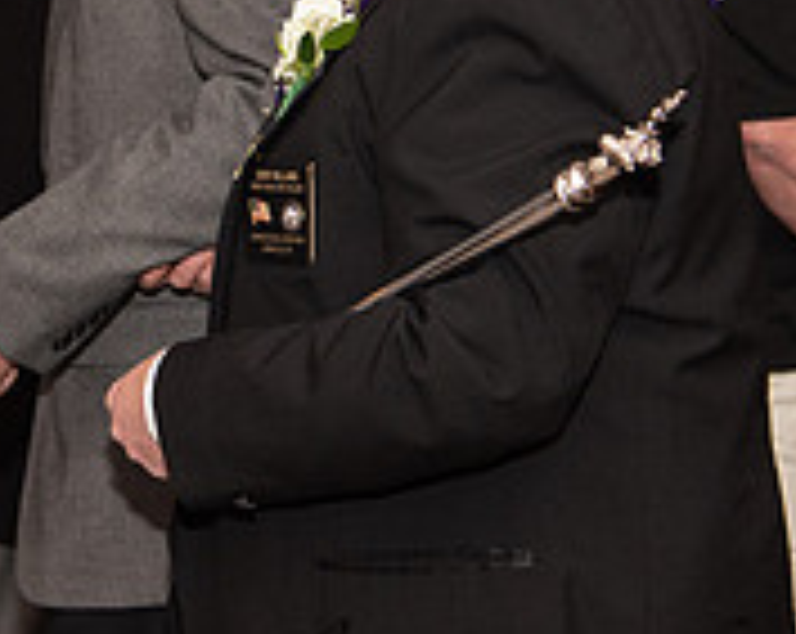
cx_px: 63
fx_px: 3622
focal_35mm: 154
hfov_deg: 12.4
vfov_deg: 9.9
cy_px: 7
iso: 800
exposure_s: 1/200
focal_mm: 50
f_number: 4
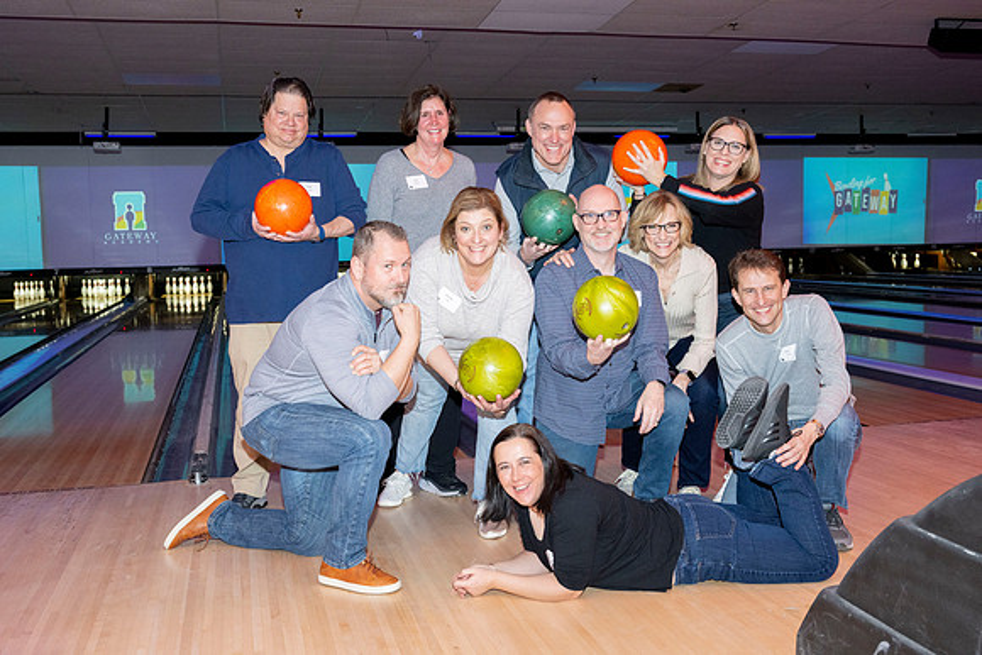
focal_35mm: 37
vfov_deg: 36.0
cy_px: 328
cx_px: 491
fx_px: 1009
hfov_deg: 51.9
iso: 1600
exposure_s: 1/60
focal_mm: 37
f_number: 5.6
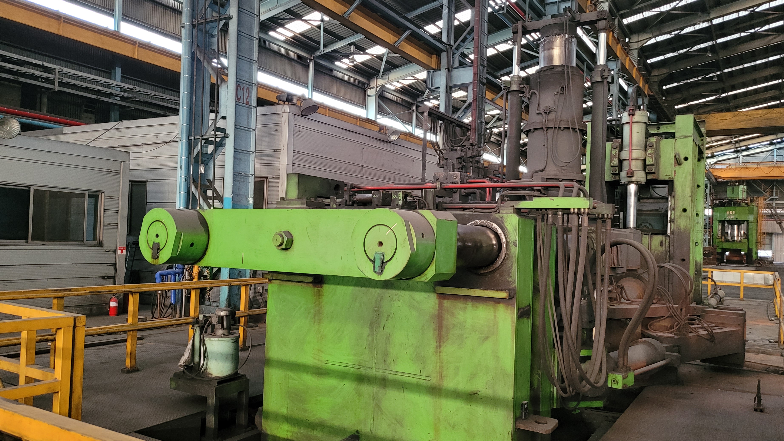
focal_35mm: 31
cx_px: 408
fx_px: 644
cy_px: 236
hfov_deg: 62.6
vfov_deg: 37.8
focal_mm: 5
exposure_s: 1/39
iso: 500
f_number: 1.8
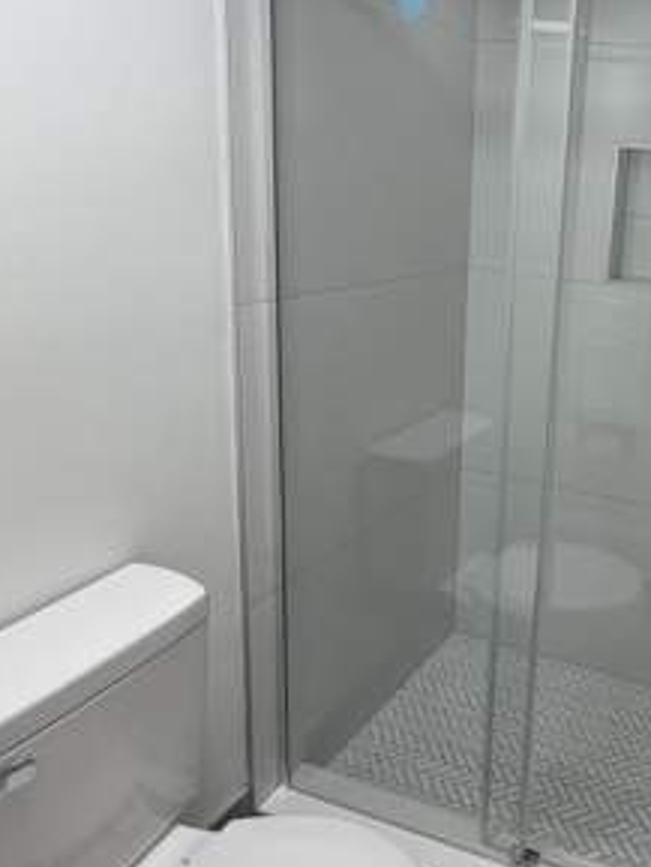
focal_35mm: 31
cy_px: 375
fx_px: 777
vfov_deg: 58.1
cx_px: 612
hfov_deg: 41.1
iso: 100
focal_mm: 2.22
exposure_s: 1/120
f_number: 2.2
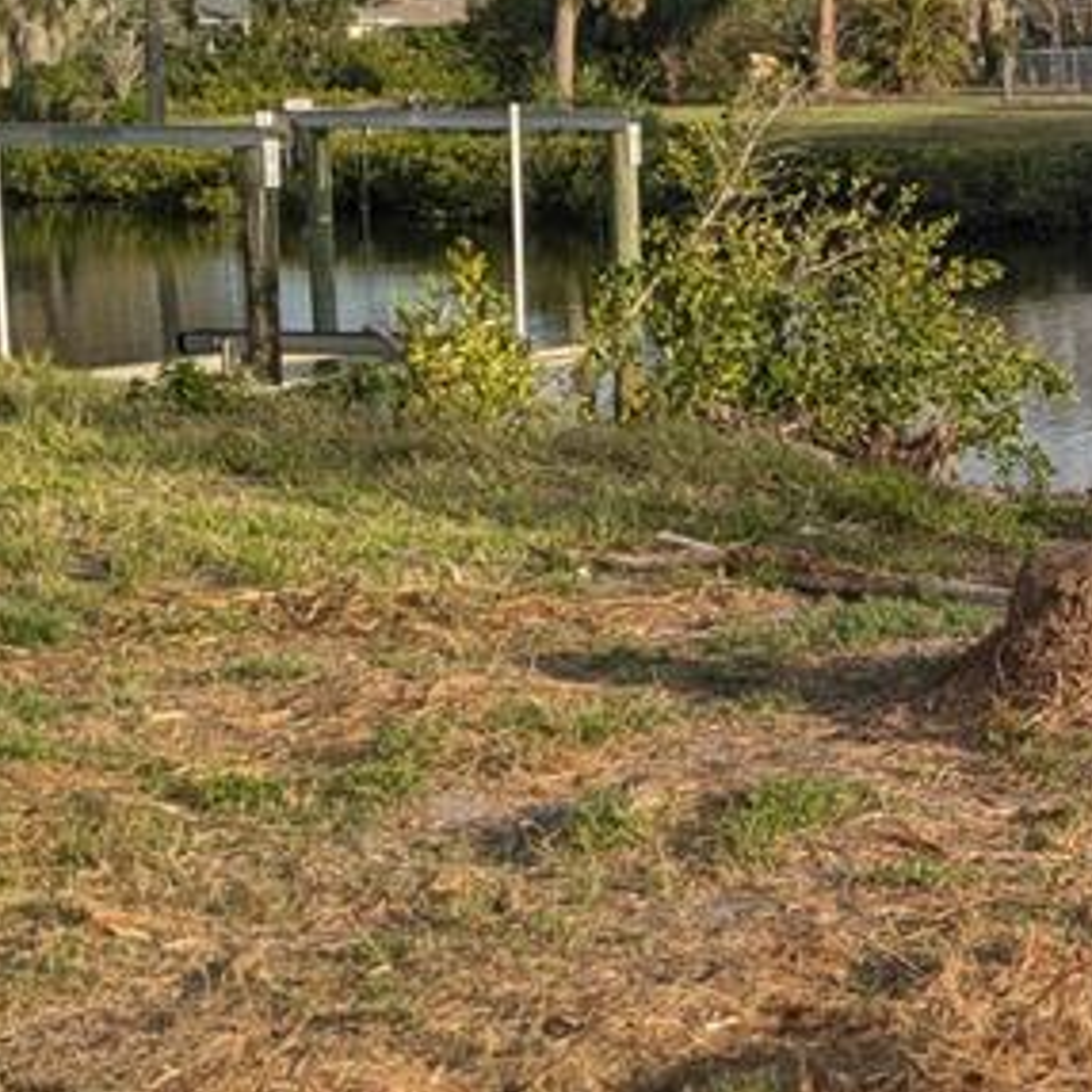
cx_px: 1506
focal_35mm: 79
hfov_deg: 19.8
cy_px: 302
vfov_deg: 21.8
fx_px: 2820
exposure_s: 1/1919
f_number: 1.89
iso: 47
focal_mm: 5.43
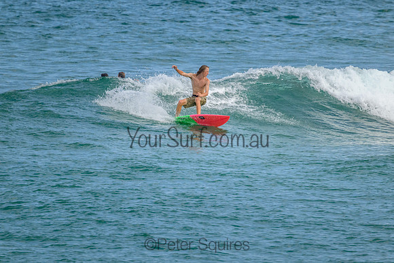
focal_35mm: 836
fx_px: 9152
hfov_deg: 2.5
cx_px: 206
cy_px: 132
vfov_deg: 1.6
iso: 1800
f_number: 11
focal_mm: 800
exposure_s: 1/2000
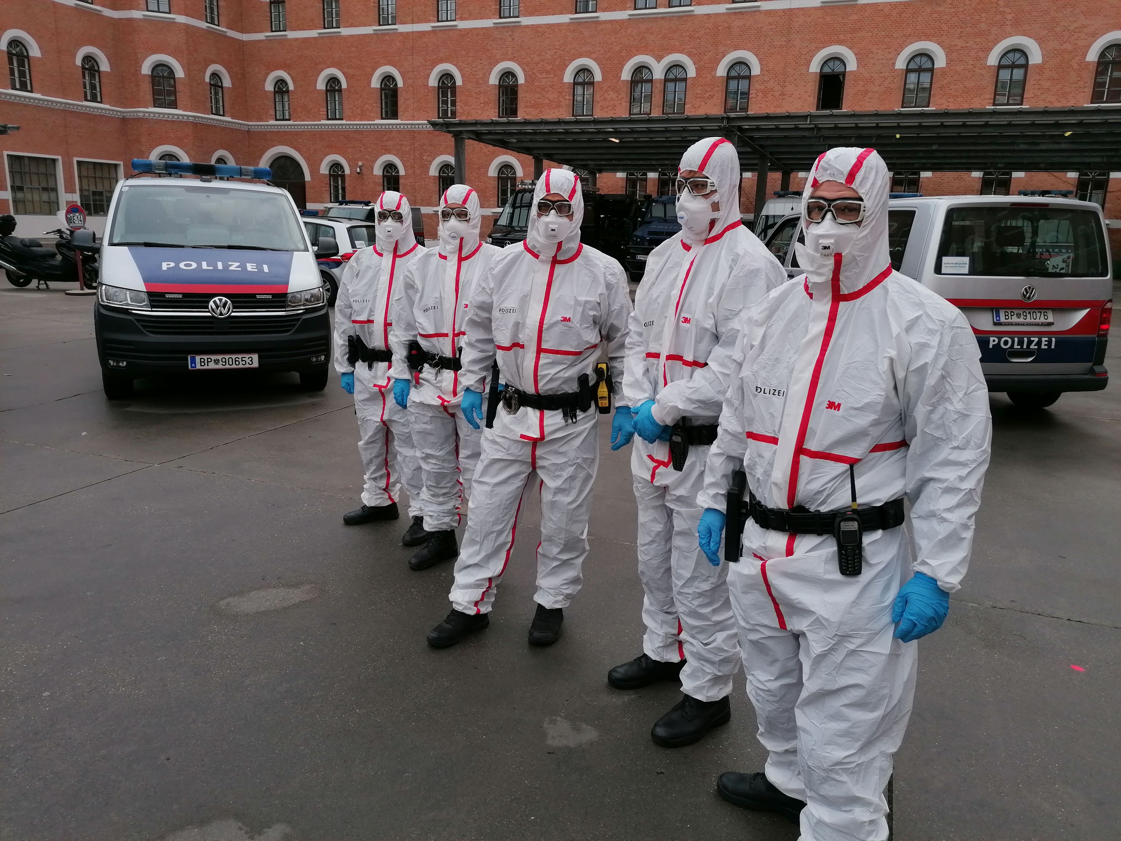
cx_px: 560
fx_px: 874
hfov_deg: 65.3
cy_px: 420
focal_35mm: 27
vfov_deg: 51.4
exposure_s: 1/659
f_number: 1.8
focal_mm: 4.75
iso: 50
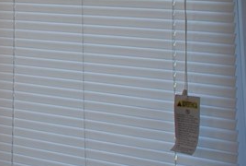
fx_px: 911
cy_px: -91
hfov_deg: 13.2
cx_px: -249
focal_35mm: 133
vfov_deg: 10.0
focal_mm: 22
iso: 200
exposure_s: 1/80
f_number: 4.5
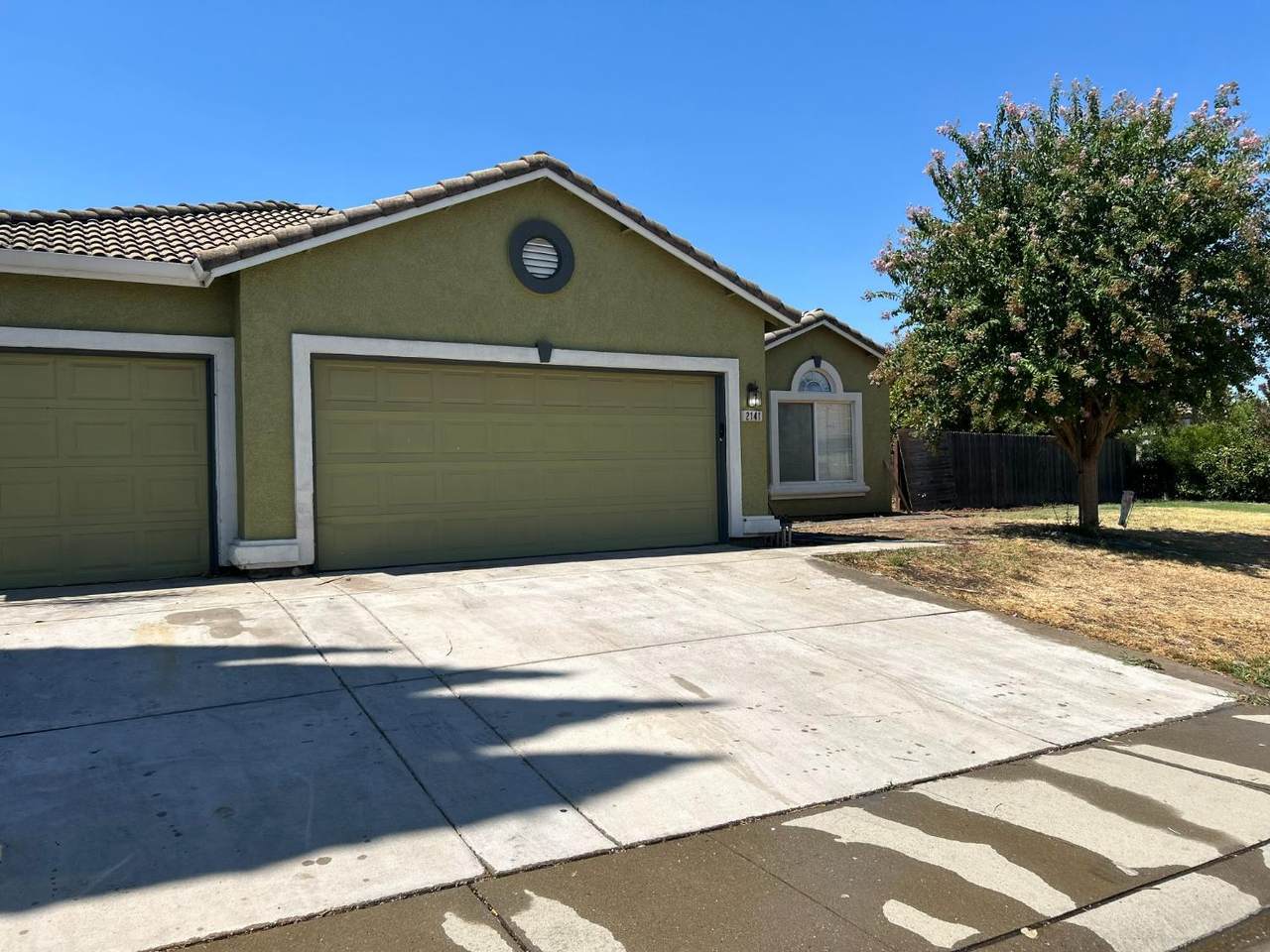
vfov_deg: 53.1
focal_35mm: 26
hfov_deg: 67.3
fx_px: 954
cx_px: 635
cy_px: 476
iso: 50
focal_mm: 5.7
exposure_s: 1/5076
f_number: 1.5
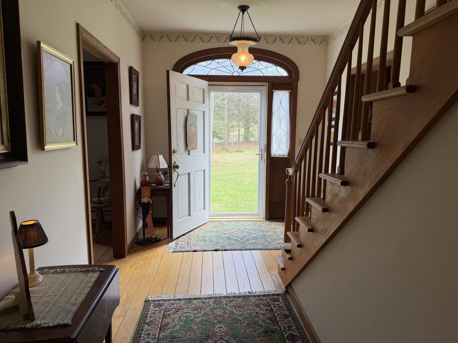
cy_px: 172
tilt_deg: -7.8
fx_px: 318
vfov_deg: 56.8
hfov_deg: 71.6
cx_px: 229
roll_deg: -0.3
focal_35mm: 24
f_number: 1.78
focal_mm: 6.76
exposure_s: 1/120
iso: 80
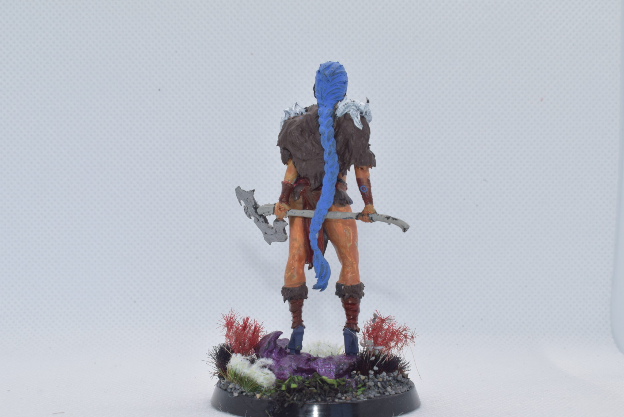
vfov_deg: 24.2
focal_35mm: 56
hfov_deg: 35.6
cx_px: 292
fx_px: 971
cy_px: 222
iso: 800
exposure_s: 1/125
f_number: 14
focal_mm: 34
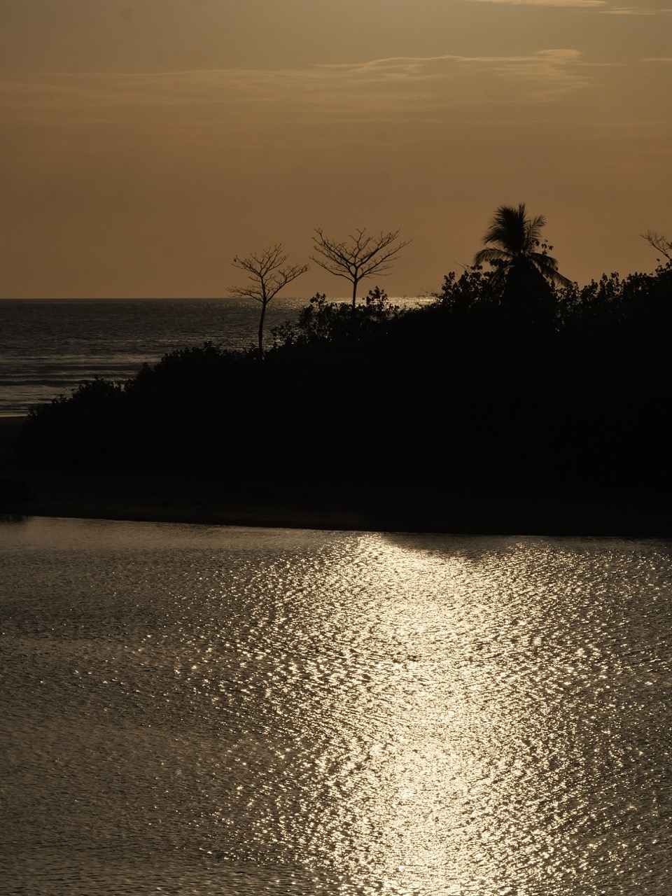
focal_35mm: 168
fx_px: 4349
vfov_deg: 11.8
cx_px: 336
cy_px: 448
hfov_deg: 8.8
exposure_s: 1/2500
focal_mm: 84
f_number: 22
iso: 200
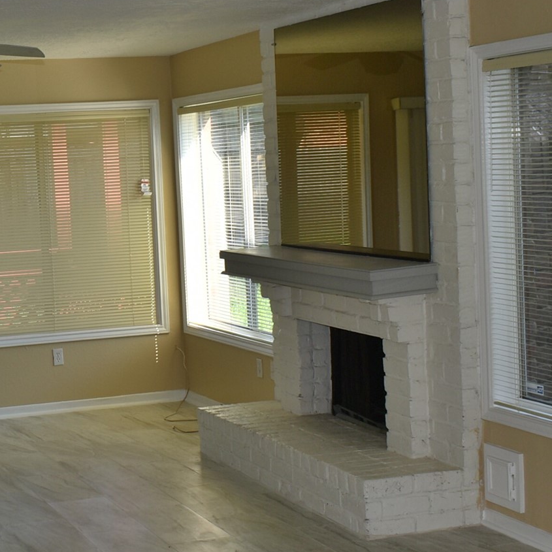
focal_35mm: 72
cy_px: 234
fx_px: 1299
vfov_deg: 24.0
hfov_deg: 23.3
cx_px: 39
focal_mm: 22
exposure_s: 1/125
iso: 100
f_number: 5.6
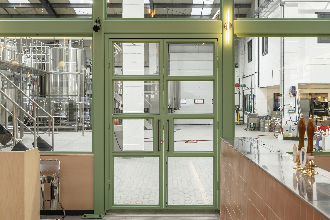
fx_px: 458
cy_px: 110
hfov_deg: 39.6
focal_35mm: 50
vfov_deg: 27.0
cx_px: 165
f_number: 7.1
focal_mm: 50
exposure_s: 1/10
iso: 200
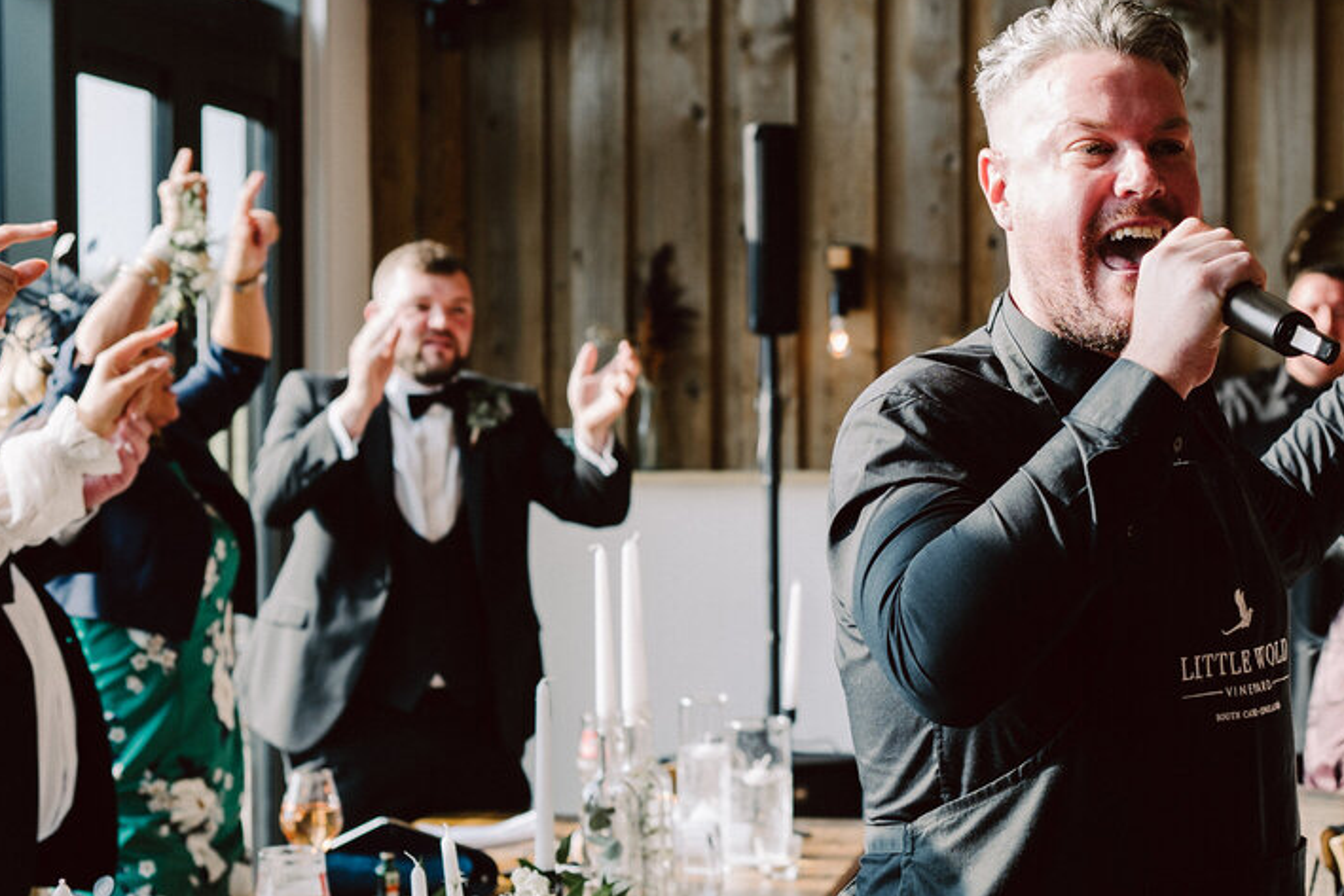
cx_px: 1082
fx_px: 2950
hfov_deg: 25.2
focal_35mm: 79
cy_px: 499
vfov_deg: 17.3
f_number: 2.8
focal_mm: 35
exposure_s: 1/250
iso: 125
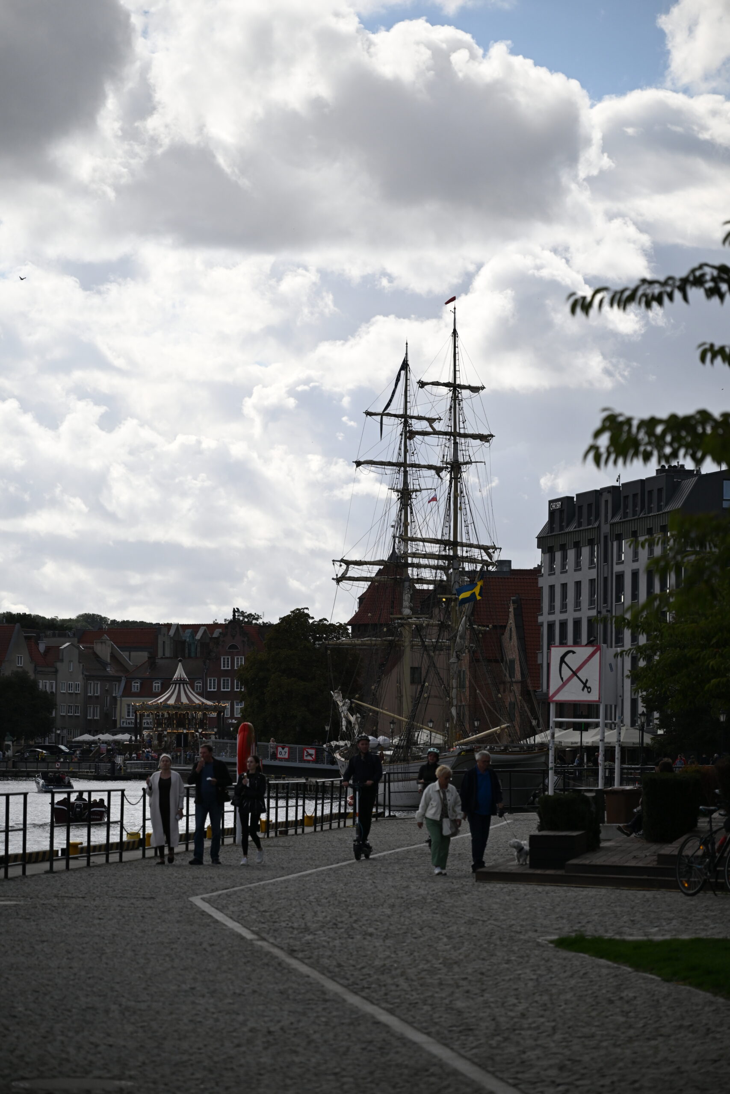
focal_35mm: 120
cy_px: 547
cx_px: 365
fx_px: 3649
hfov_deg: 11.4
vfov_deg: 17.1
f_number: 4
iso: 400
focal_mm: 120
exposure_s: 1/6400
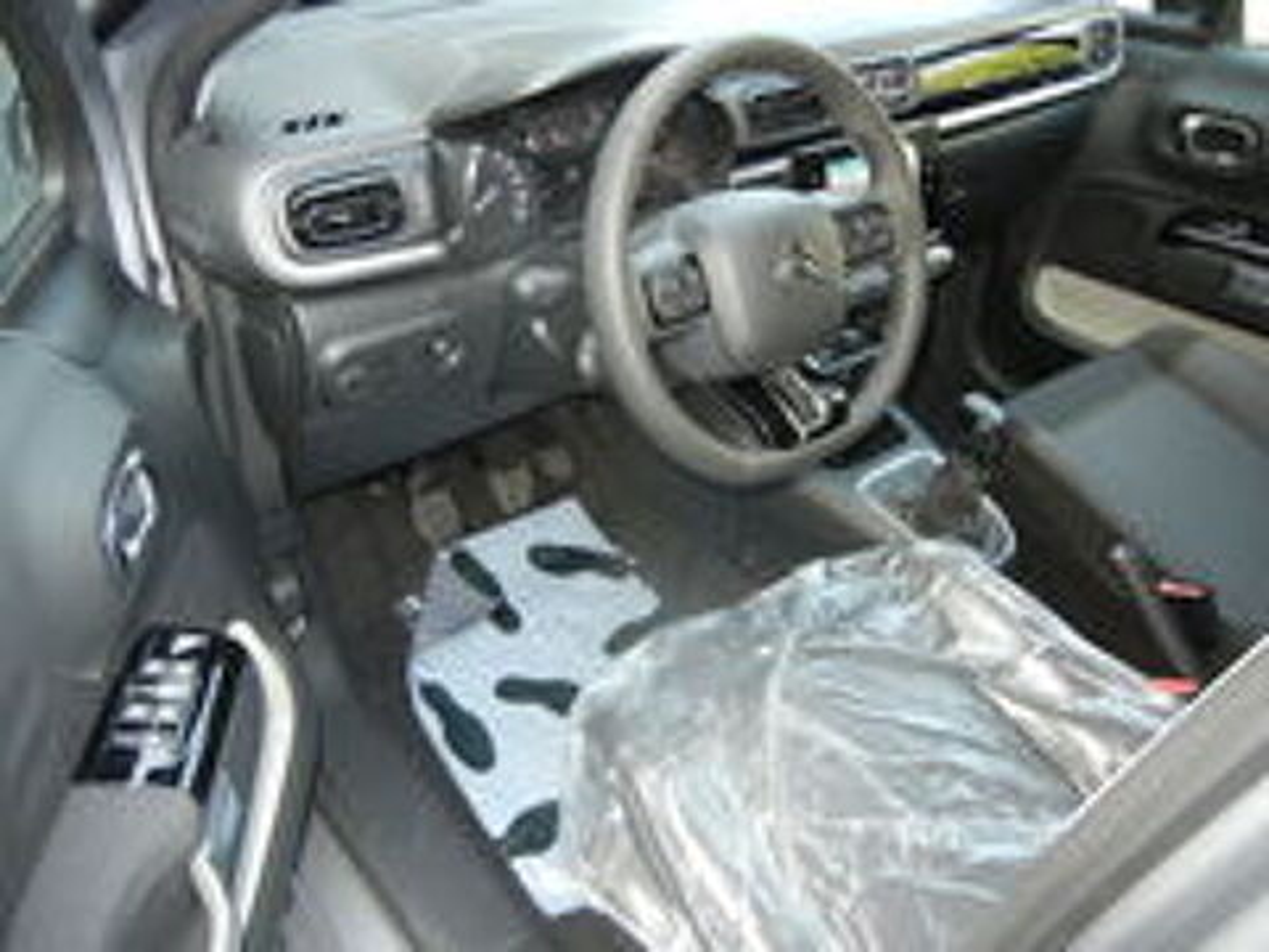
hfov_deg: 60.0
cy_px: 476
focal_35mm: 30
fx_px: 1100
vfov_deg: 46.8
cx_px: 634
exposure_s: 1/30
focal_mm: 5.4
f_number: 3.5
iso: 200
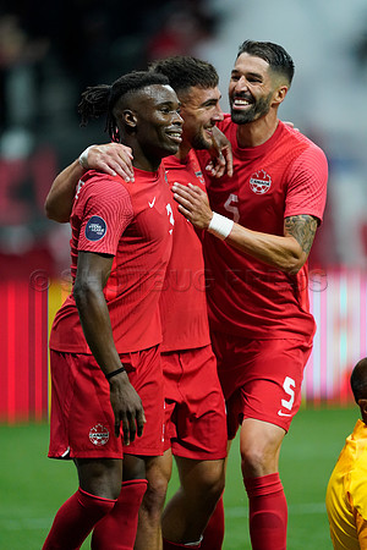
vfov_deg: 3.4
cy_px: 275
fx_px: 9174
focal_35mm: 600
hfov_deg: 2.3
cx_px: 184
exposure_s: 1/1600
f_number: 4
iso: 5000
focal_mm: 600
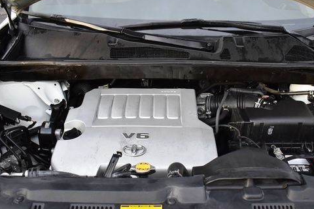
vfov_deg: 36.9
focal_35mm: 36
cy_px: 109
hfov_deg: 53.0
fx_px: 314
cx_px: 175
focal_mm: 18
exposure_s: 1/200
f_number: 3.5
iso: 800
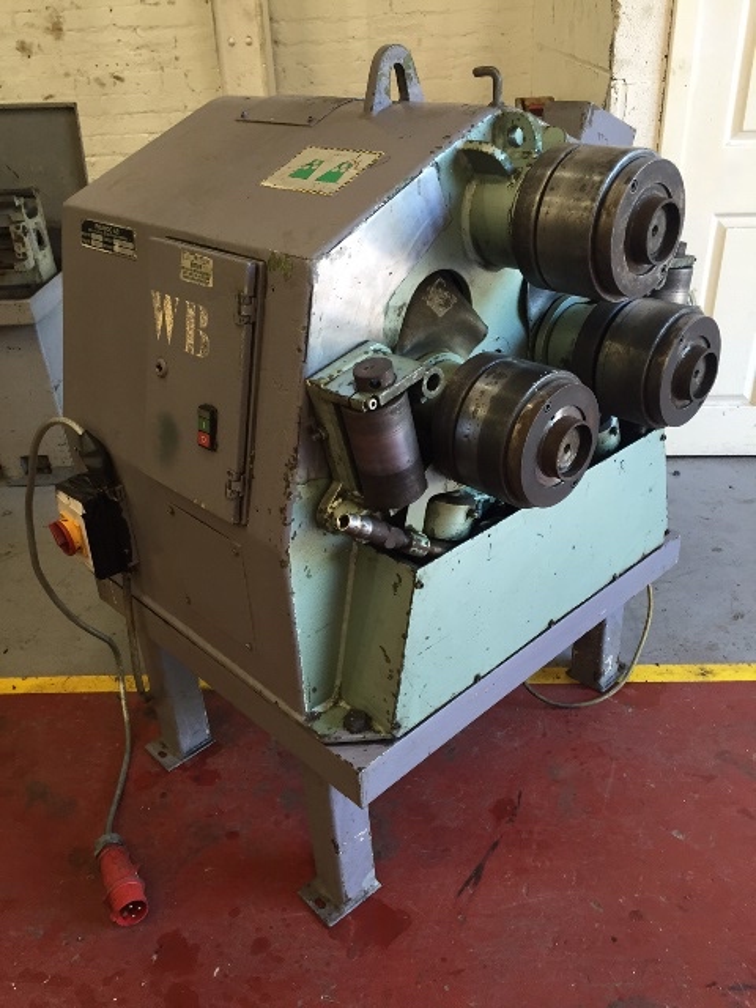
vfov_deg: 61.7
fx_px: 844
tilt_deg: -28.2
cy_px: 504
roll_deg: +2.9
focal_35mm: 29
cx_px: 378
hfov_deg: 48.2
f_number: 2.2
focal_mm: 4.15
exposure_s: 1/33
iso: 64
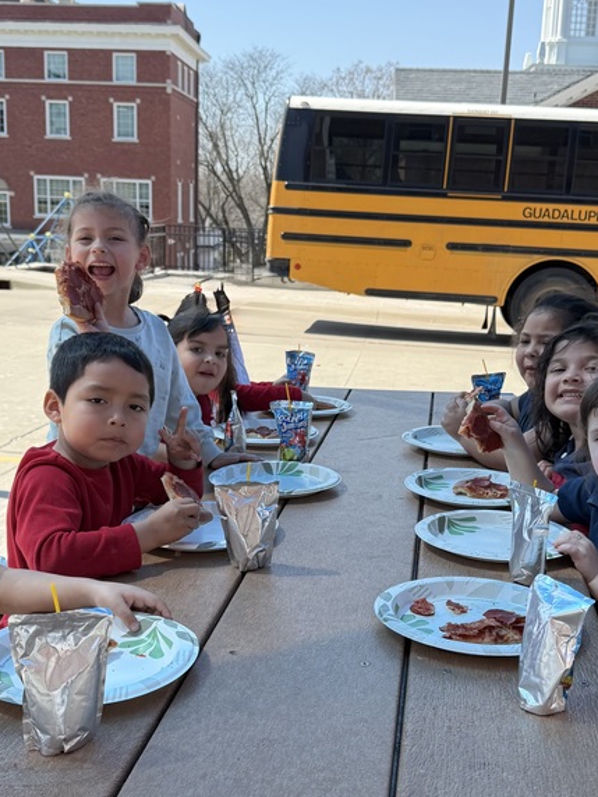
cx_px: 300
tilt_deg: -13.2
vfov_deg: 43.8
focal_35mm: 43
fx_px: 990
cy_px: 426
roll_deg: -2.5
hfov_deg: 33.6
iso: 100
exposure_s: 1/2611
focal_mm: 6.76
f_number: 1.78
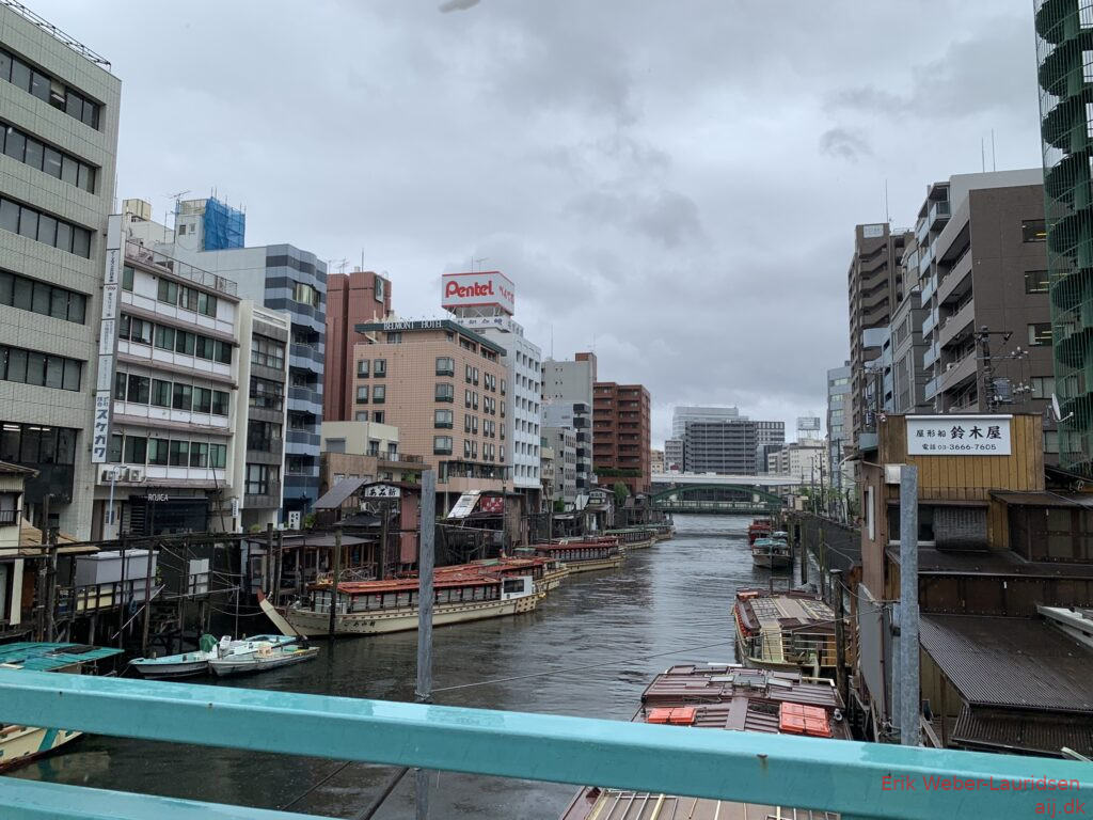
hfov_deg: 67.3
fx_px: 821
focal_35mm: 26
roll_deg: -1.1
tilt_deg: +7.1
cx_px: 546
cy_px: 410
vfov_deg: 53.1
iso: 25
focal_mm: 4.25
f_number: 1.8
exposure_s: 1/2033
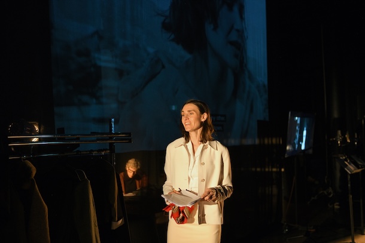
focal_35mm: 48
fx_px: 487
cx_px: 182
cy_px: 122
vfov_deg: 28.1
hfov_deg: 41.1
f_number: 3.5
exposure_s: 1/80
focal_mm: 48
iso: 3200
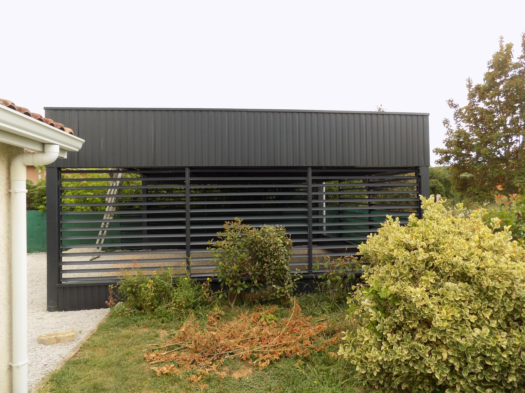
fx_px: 349
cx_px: 262
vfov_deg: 58.9
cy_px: 196
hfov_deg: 73.9
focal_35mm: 23
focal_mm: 4
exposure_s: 1/200
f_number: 3.1
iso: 80
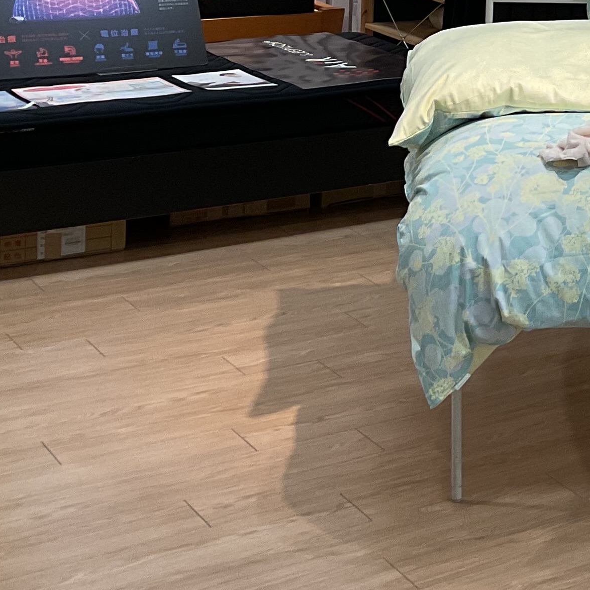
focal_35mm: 88
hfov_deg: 17.5
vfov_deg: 18.7
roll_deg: -2.0
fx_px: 1697
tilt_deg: -5.1
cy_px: -121
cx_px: 912
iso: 50
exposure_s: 1/120
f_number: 1.8
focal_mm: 3
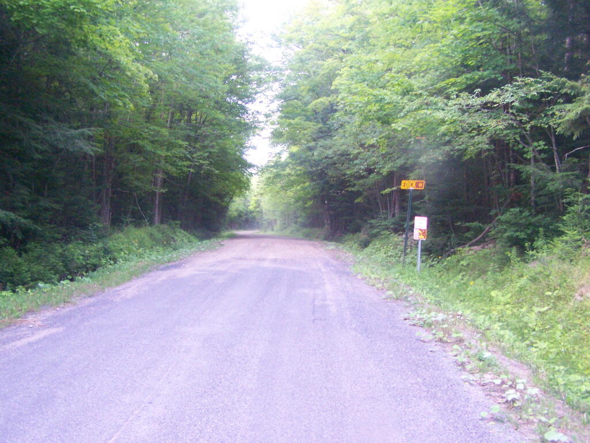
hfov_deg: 49.0
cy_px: 222
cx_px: 295
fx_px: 648
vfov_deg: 37.7
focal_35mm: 38
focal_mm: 6.3
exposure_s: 1/60
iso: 400
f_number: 3.6
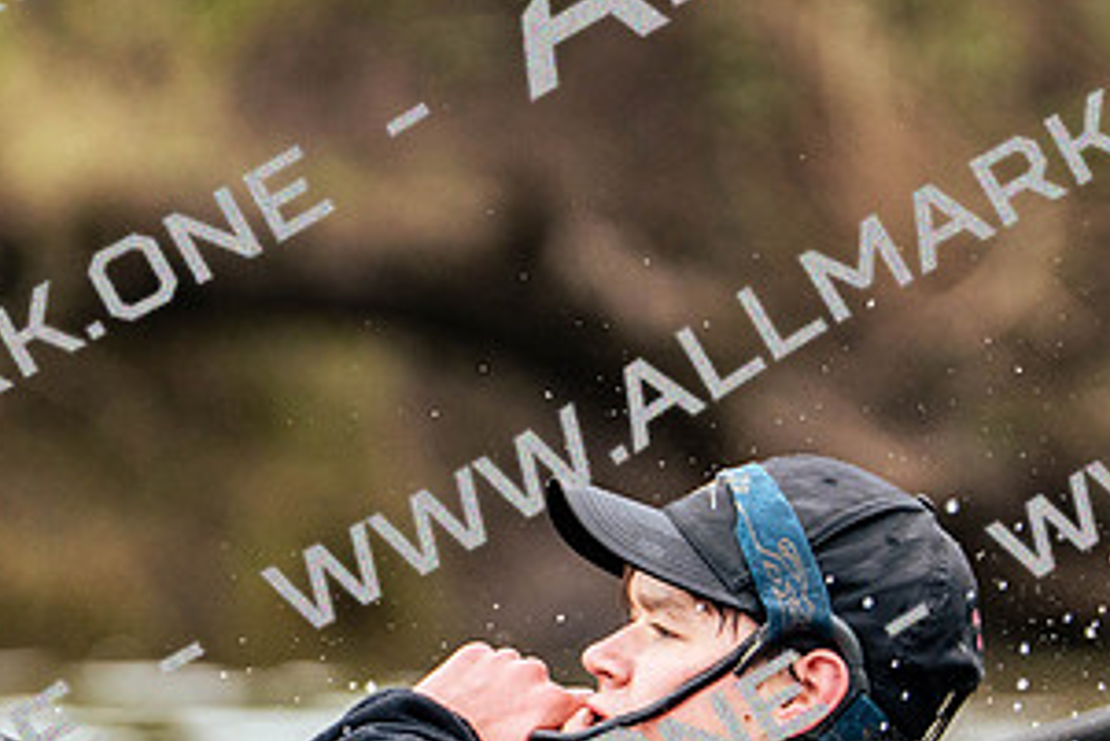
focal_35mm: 934
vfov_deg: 1.5
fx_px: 28811
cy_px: 640
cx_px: 719
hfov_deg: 2.2
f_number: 6.3
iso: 2500
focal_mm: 485
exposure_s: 1/2000
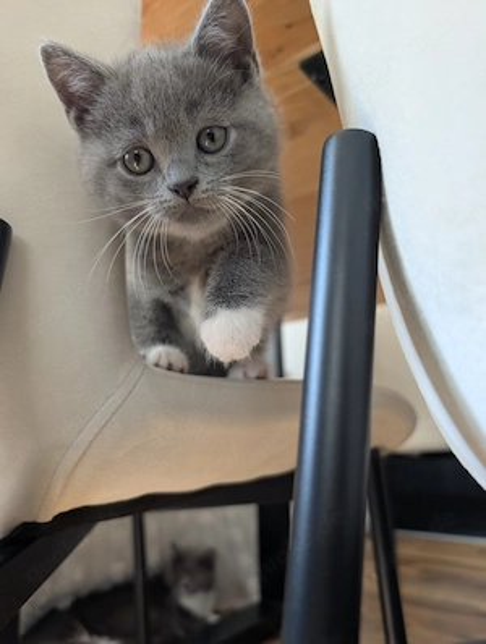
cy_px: 322
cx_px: 243
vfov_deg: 71.5
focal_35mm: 24
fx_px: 448
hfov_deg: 57.0
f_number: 1.68
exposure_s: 1/715
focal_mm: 6.9
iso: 1895
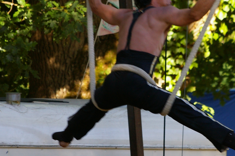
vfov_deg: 2.1
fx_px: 4168
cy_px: 87
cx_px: 151
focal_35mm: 639
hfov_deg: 3.2
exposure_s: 1/250
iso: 400
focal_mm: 170
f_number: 6.7
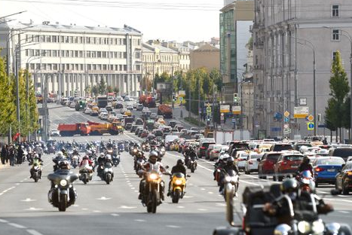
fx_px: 2779
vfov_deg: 4.8
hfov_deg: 7.2
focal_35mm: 284
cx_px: 195
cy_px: 140
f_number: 4.5
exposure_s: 1/2500
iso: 360
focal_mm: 190
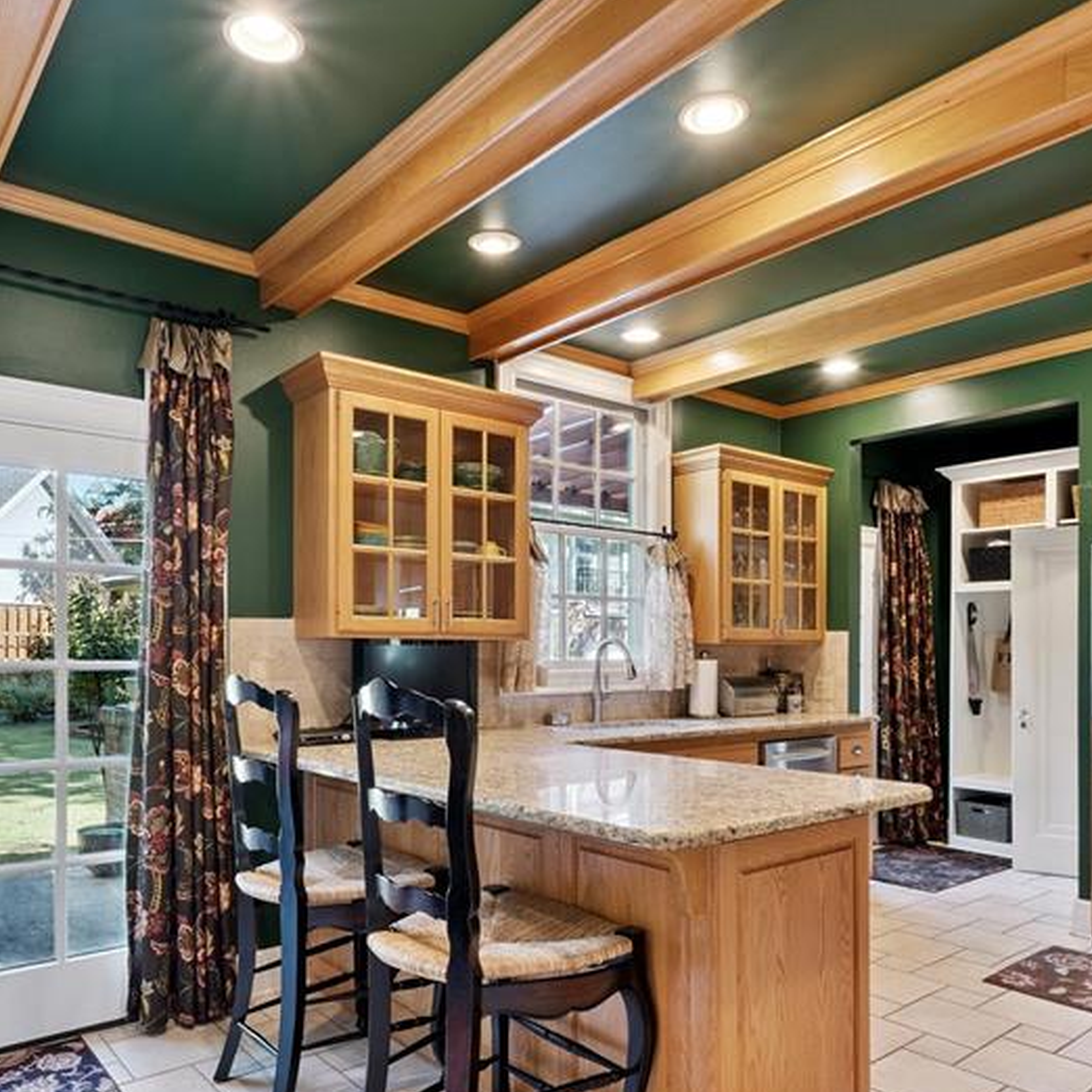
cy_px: 630
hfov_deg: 62.9
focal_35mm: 25
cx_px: 532
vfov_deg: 62.6
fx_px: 892
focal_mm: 10
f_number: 8
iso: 200
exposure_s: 1/13
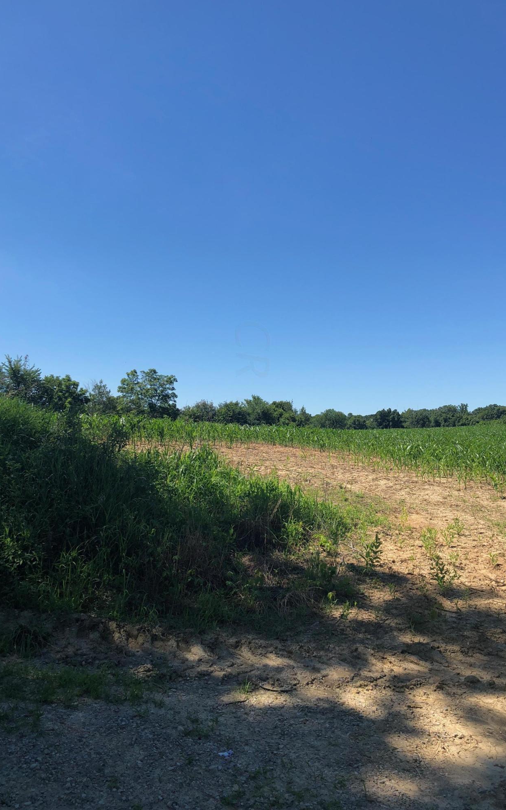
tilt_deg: +4.3
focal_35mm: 30
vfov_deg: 62.9
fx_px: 662
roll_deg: -0.9
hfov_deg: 41.8
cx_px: 253
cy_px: 401
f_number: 1.8
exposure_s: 1/1600
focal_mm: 4
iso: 20
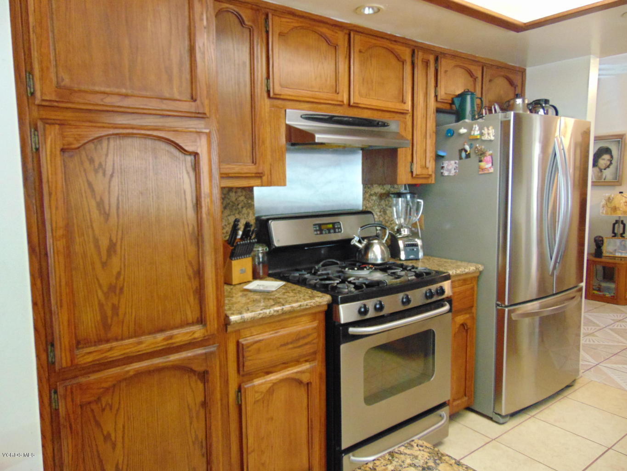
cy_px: 236
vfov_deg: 54.9
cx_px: 314
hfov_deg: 69.4
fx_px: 453
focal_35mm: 25
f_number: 3
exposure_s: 1/60
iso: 500
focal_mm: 4.5
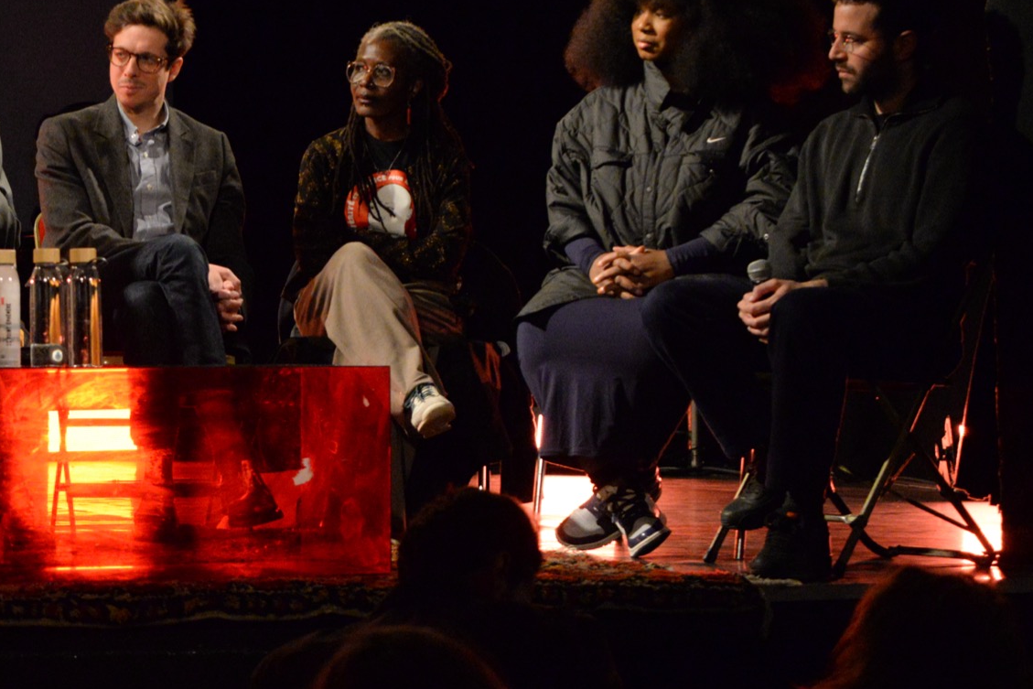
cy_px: 140
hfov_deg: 17.8
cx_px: 59
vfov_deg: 12.1
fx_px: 3243
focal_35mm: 113
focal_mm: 58
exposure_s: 1/160
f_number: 4.8
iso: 6400
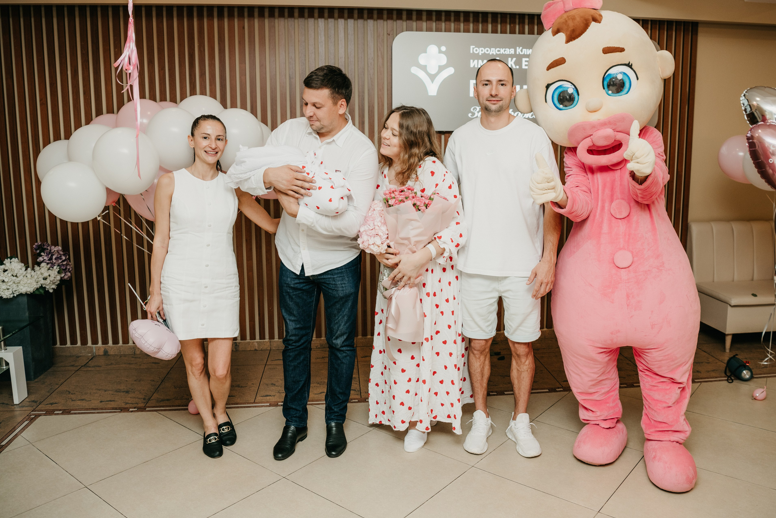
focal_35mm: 28
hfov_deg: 65.4
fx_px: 604
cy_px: 240
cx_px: 412
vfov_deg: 46.4
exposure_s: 1/160
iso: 200
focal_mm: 24
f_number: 4
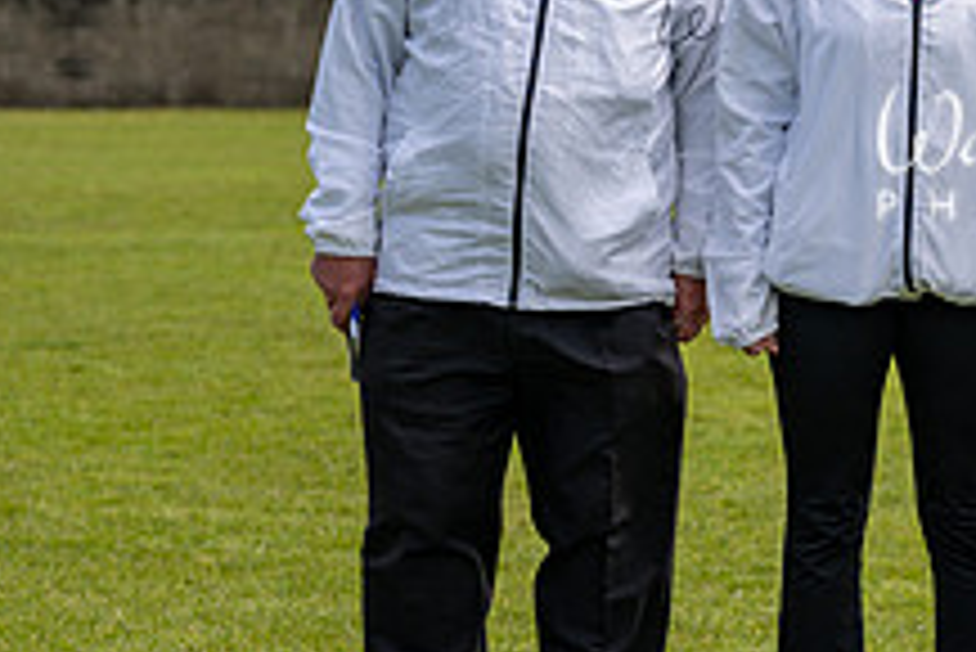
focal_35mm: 219
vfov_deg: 6.3
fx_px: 5941
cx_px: 1169
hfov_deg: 9.3
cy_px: 65
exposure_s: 1/1250
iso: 100
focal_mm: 82
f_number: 4
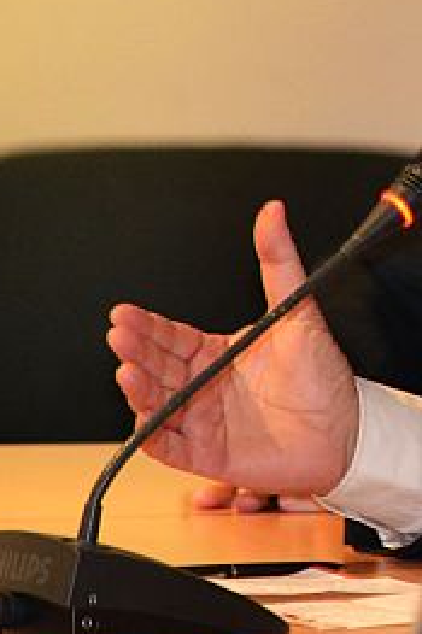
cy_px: 107
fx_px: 12060
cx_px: 849
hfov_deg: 2.0
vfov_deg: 3.0
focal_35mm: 685
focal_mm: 150
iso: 3200
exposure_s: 1/60
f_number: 4.8
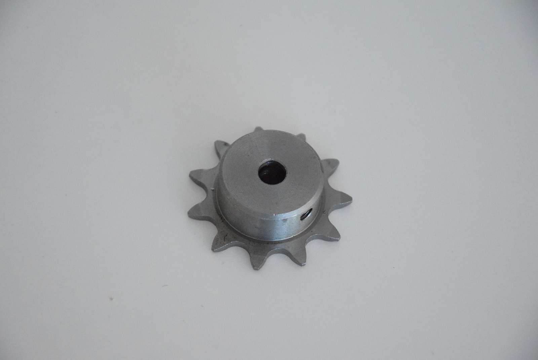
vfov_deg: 10.8
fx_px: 1907
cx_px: 269
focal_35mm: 128
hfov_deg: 16.1
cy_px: 180
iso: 6400
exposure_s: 1/320
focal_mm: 85
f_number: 5.6
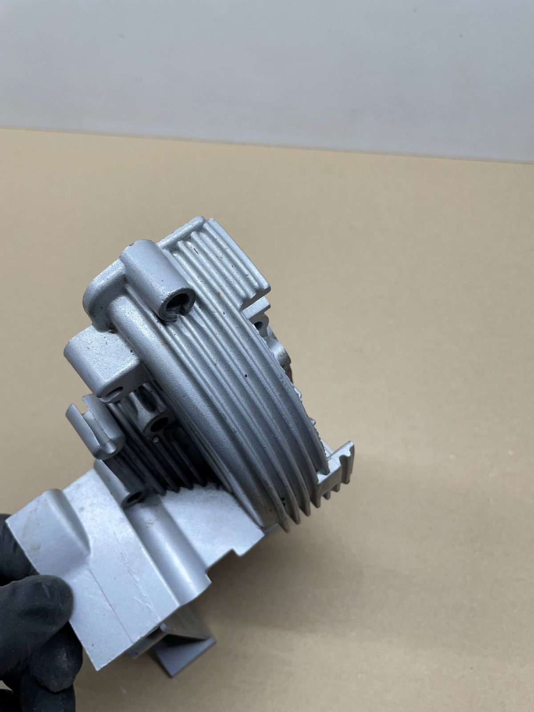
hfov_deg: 53.1
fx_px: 535
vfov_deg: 67.3
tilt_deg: -62.9
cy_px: 356
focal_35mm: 26
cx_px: 267
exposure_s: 1/100
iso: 50
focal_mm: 4.2
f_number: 1.6
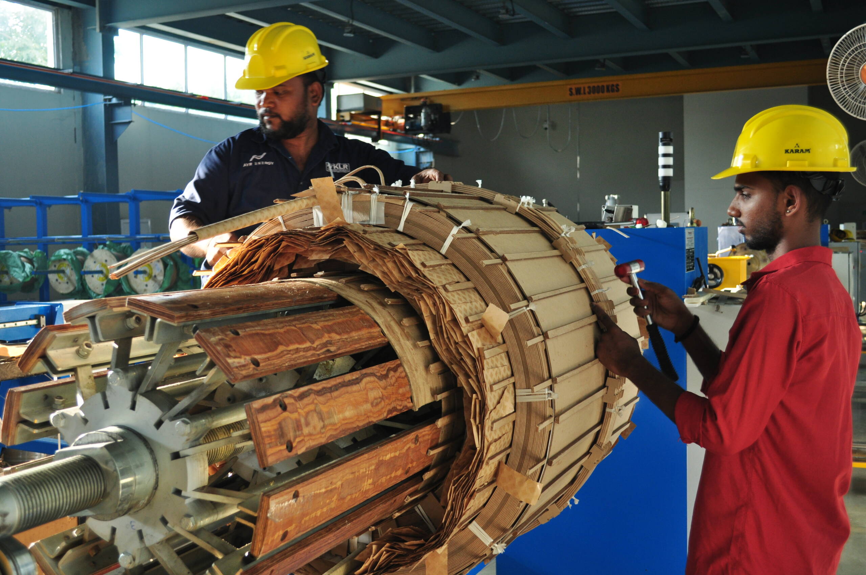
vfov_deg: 31.8
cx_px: 433
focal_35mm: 42
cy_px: 288
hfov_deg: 46.5
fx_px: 1009
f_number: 5
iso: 400
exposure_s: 1/100
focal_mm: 28
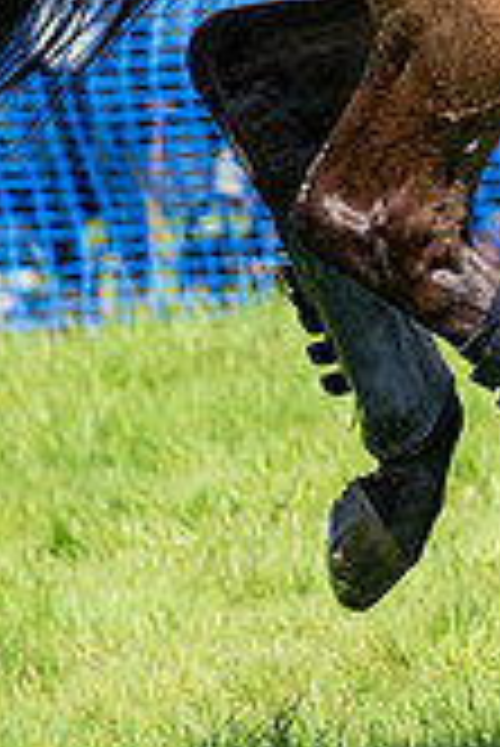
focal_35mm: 398
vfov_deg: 5.2
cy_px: -181
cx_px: 1365
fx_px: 8274
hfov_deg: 3.4
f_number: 4
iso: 400
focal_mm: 98
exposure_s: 1/2500
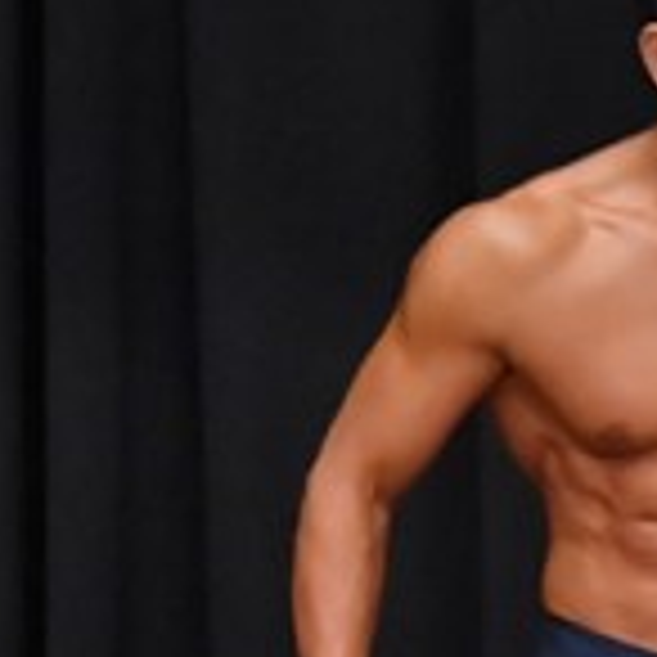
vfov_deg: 1.5
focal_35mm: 1149
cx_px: 1577
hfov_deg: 1.5
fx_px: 24673
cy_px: 788
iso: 8000
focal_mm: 170
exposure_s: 1/400
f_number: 5.6
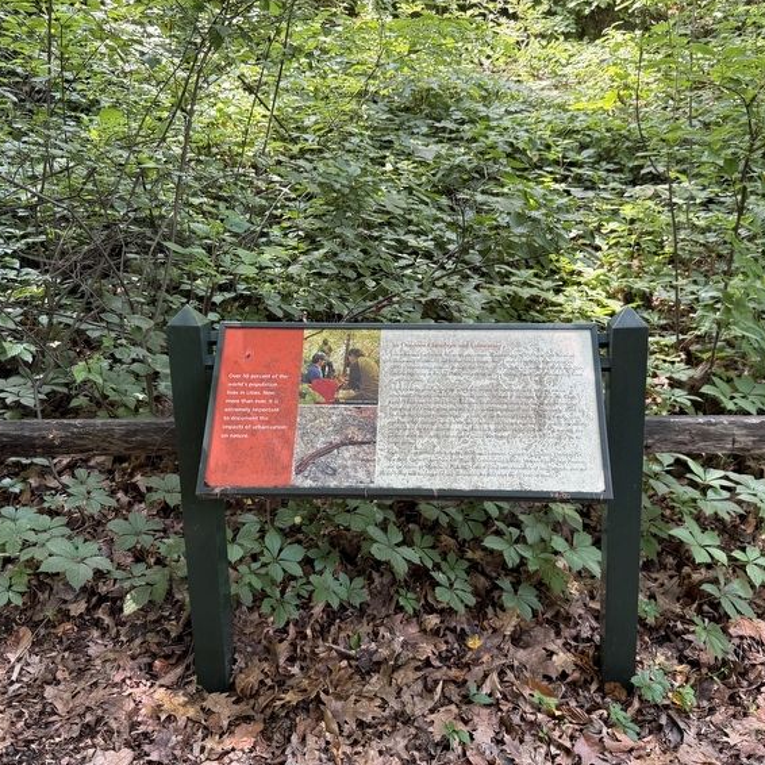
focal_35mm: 30
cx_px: 411
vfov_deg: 54.0
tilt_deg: -9.8
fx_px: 750
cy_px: 378
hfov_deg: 54.0
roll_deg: -0.5
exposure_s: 1/121
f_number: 1.78
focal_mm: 6.76
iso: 160
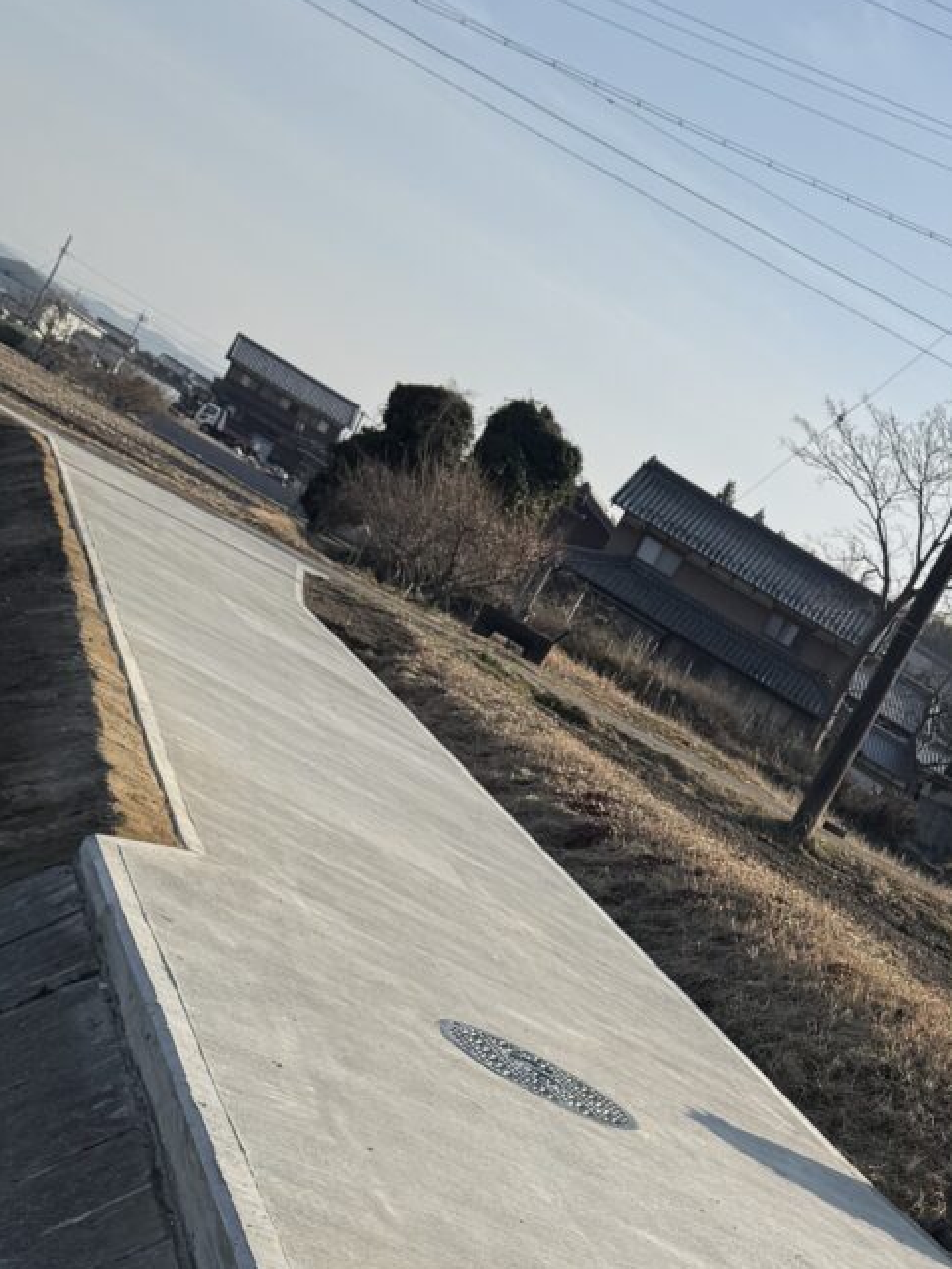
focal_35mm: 63
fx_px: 2310
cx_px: 801
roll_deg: -30.5
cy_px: 1148
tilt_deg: -7.3
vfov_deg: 29.4
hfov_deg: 22.9
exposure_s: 1/5714
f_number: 1.78
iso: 80
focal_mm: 6.76
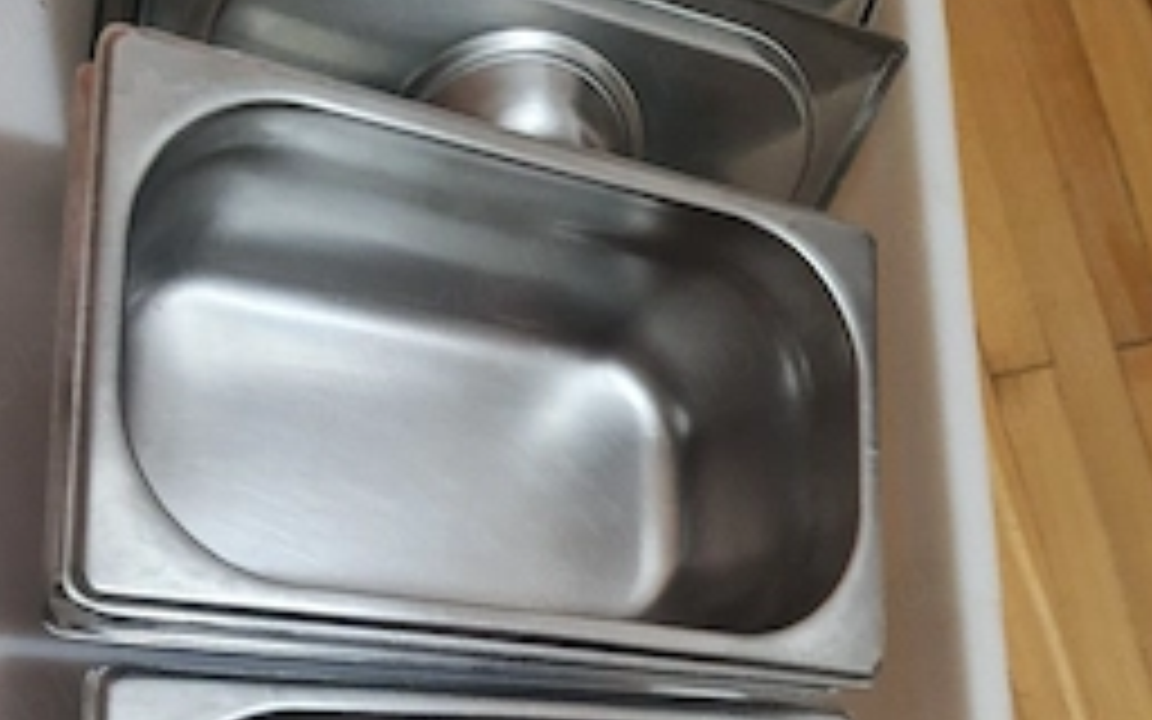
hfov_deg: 46.2
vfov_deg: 28.0
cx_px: 526
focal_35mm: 43
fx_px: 1350
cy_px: 729
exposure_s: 1/33
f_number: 1.7
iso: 500
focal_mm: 4.32
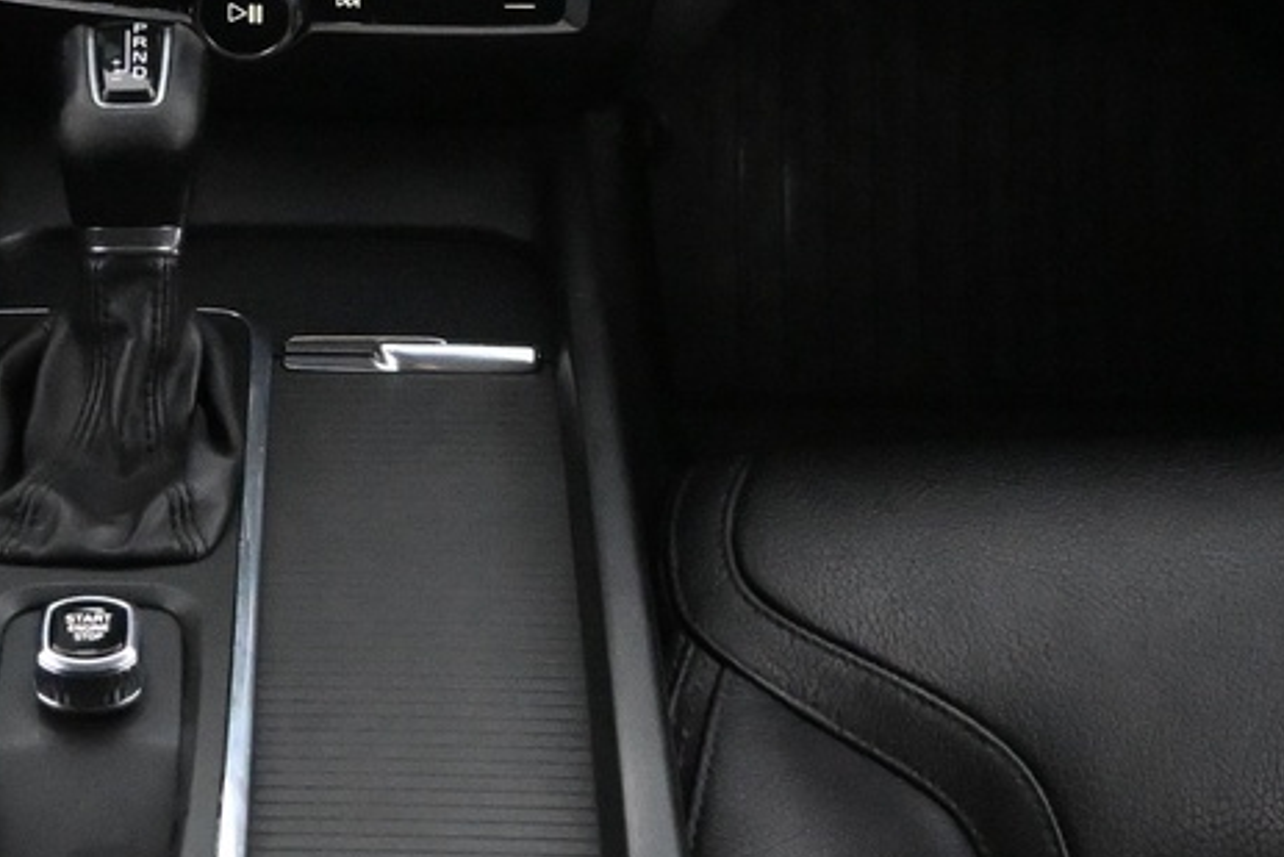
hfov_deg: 23.9
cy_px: 64
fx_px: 2997
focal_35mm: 84
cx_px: 286
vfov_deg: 16.0
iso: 8000
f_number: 3.5
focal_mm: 16
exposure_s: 1/60
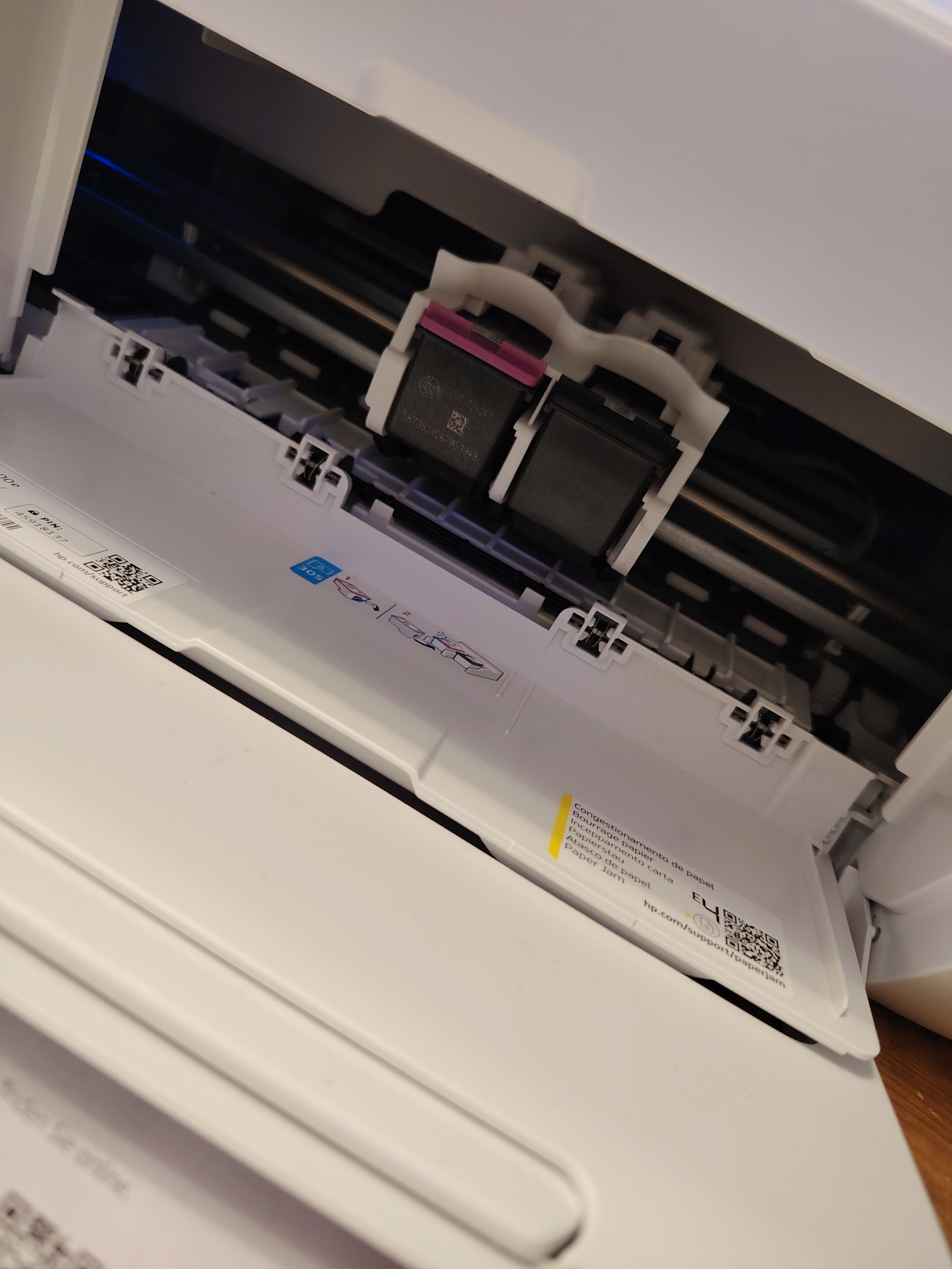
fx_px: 880
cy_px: 634
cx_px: 476
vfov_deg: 71.6
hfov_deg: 56.8
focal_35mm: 24
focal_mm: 5.25
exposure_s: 1/20
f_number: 1.75
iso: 1463
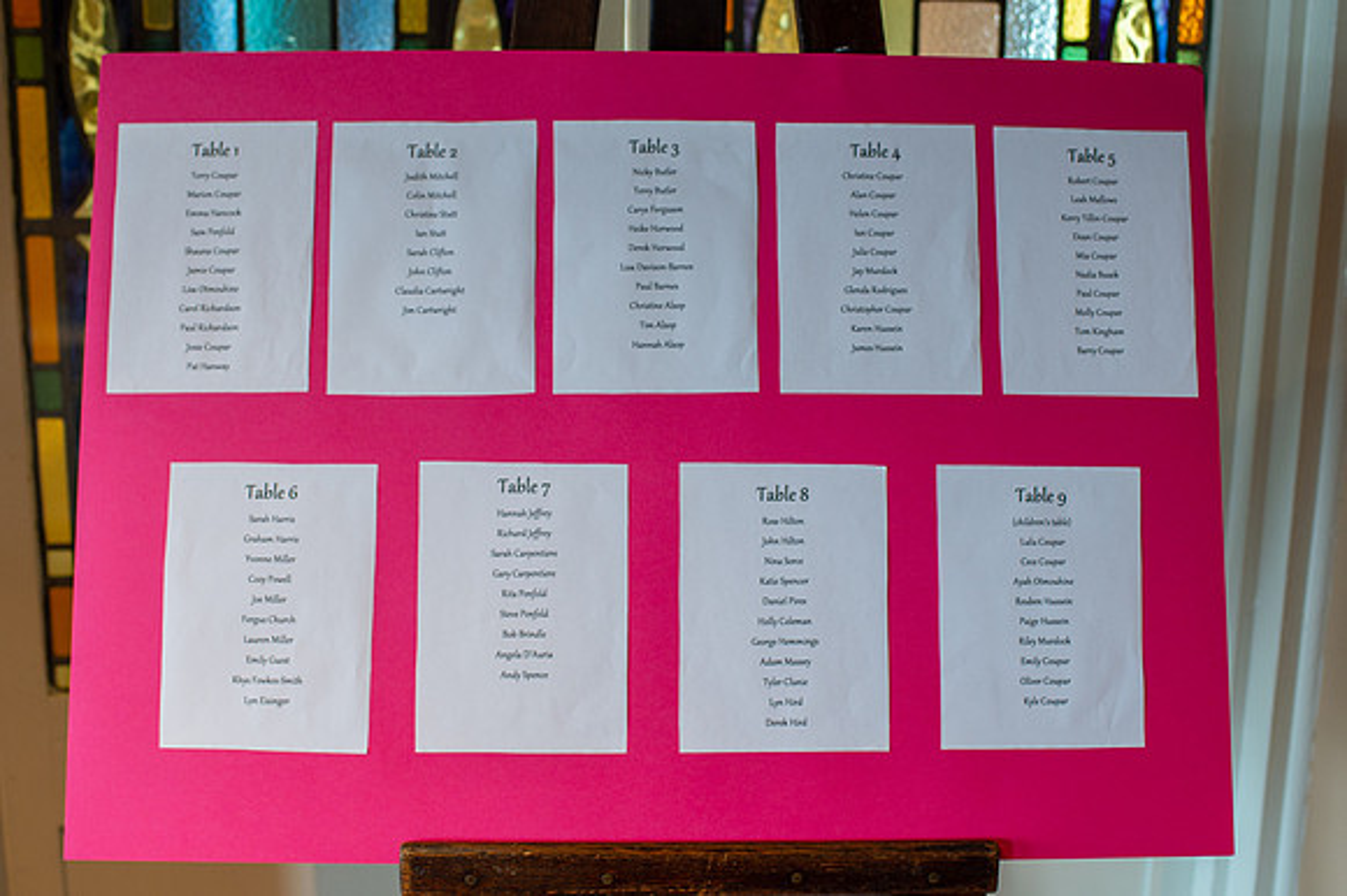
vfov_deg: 32.6
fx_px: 1533
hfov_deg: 47.4
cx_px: 664
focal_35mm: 41
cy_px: 421
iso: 400
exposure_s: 1/50
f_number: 2.8
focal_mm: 35
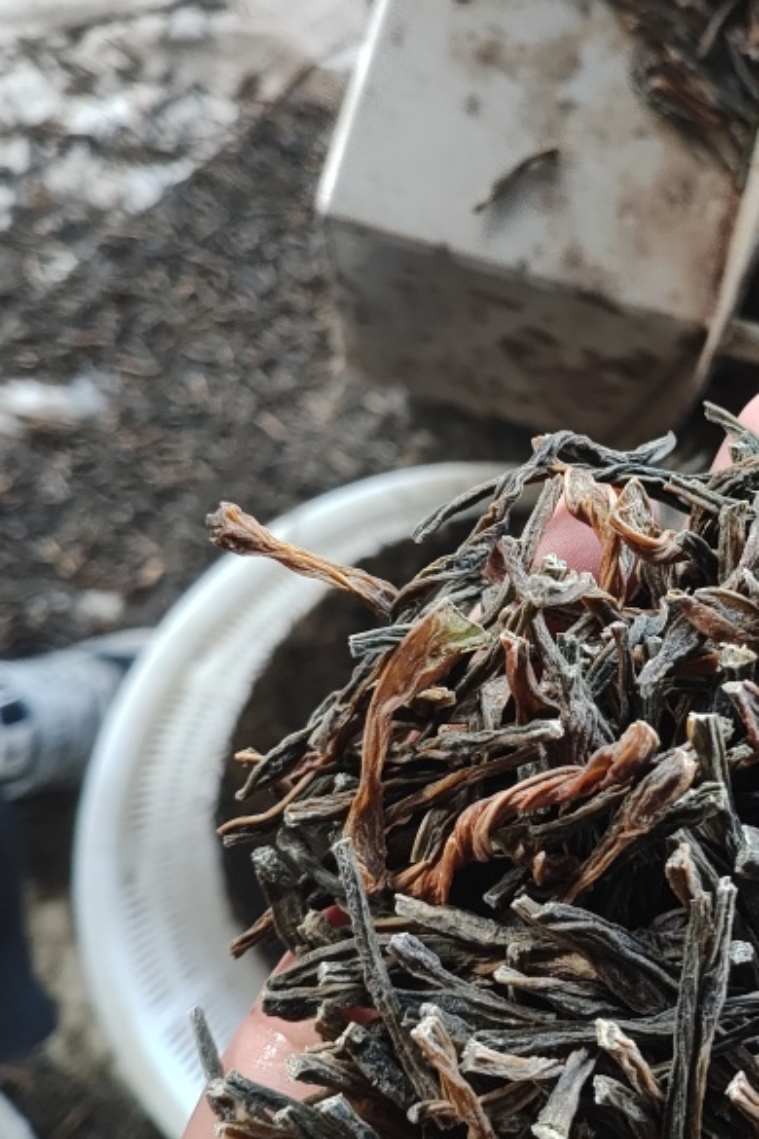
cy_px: 557
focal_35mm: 37
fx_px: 1170
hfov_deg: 34.6
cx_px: 629
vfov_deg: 51.9
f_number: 1.8
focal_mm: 4.26
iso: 1081
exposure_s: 1/33.3
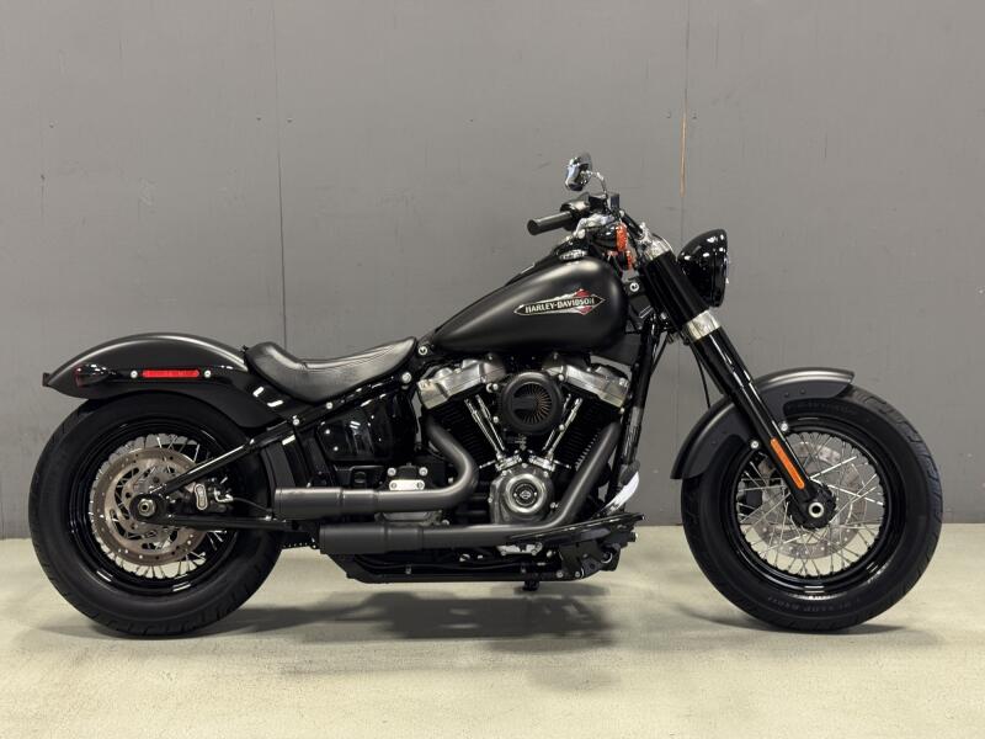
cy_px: 370
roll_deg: -0.3
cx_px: 492
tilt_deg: -10.0
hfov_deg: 39.7
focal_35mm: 48
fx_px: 1366
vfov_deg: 30.3
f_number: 1.78
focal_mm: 6.76
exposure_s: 1/40
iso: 200
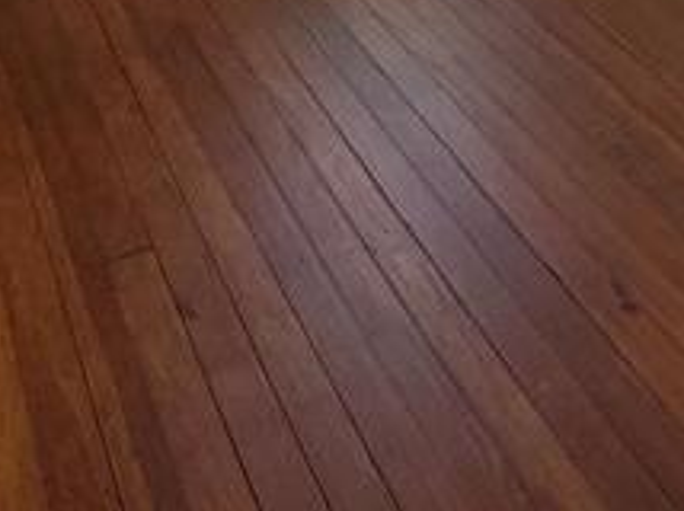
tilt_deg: -8.1
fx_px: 1322
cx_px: 713
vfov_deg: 17.2
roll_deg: +0.3
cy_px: -457
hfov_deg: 27.1
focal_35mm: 67
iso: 160
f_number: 2.2
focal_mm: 2.22
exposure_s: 1/120
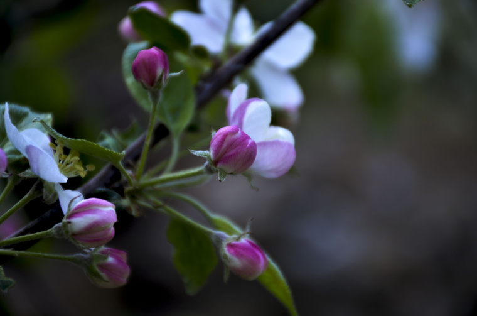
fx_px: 2776
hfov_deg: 9.8
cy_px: 158
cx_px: 238
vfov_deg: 6.5
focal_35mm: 210
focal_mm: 140
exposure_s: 1/125
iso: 100
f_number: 5.6
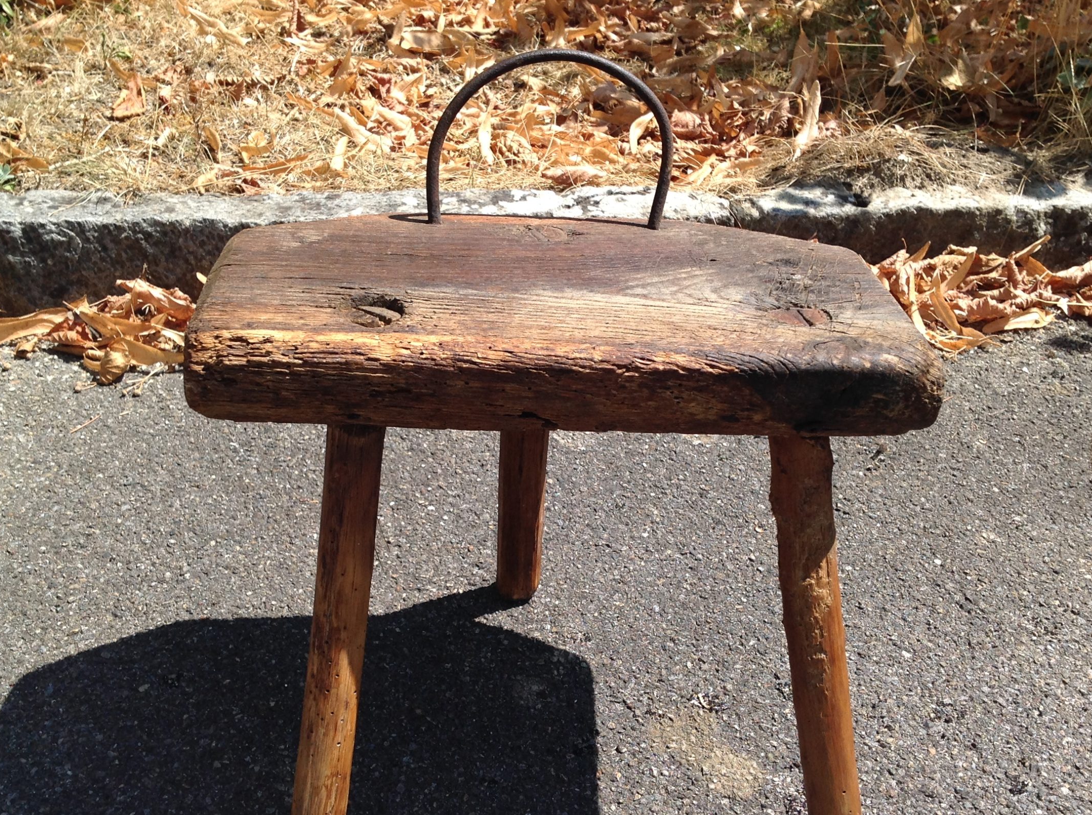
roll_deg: -2.5
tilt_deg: -34.1
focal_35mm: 42
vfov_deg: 34.2
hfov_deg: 44.9
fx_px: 1323
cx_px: 537
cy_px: 464
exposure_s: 1/1374
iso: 50
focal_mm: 4.28
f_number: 2.4
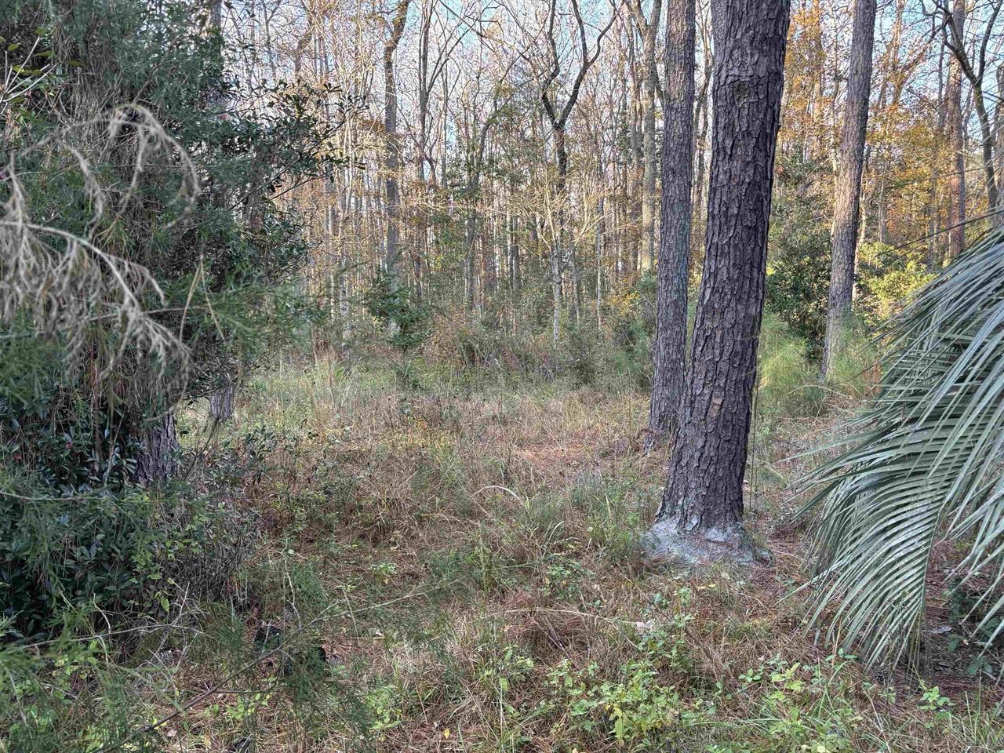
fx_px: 754
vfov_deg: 53.1
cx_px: 502
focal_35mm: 26
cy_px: 376
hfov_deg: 67.3
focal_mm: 5.96
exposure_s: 1/121
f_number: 1.6
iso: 80
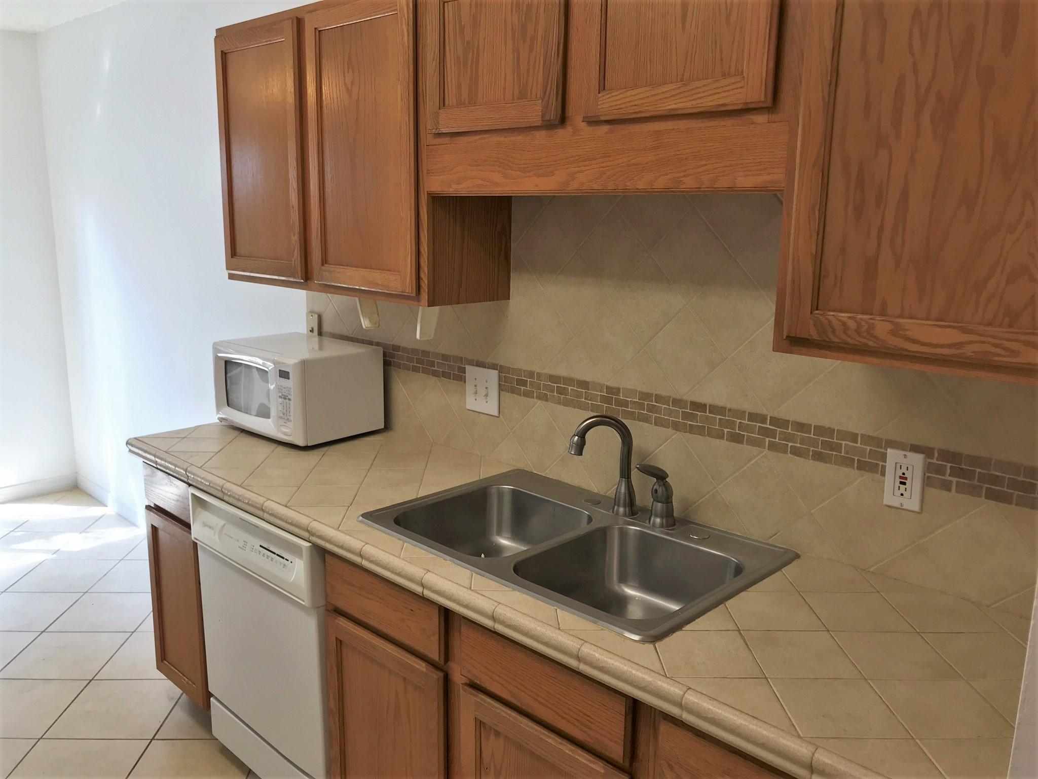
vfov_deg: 49.7
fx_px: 840
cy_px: 390
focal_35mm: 28
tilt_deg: -11.4
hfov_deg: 63.4
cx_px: 519
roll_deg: -1.2
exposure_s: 1/40
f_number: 1.8
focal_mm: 3.99
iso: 25
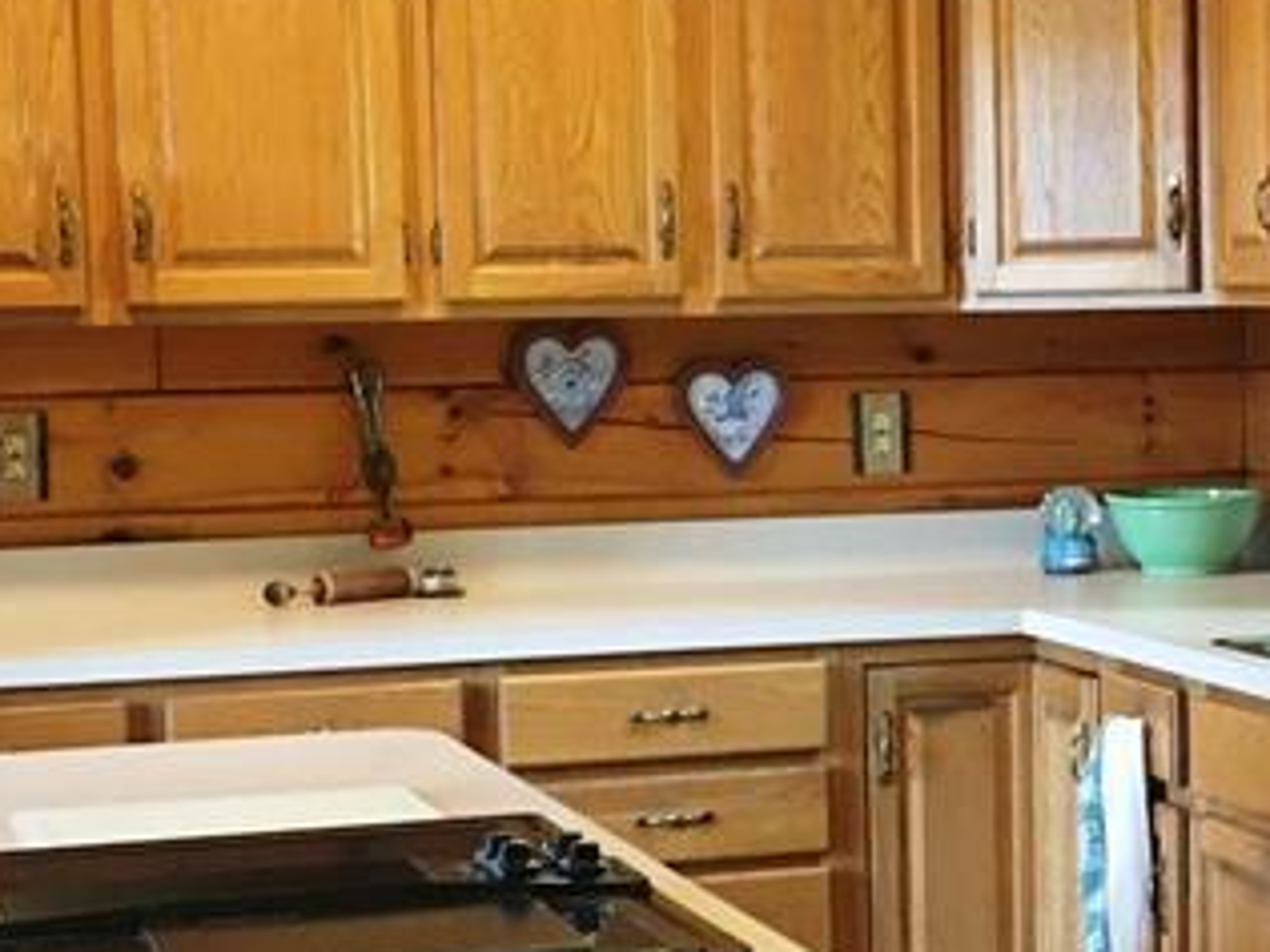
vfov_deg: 15.7
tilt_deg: -4.6
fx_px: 3449
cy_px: 647
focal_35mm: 94
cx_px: 1013
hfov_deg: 20.6
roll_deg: +1.7
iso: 100
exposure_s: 1/15
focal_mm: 4.15
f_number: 2.2
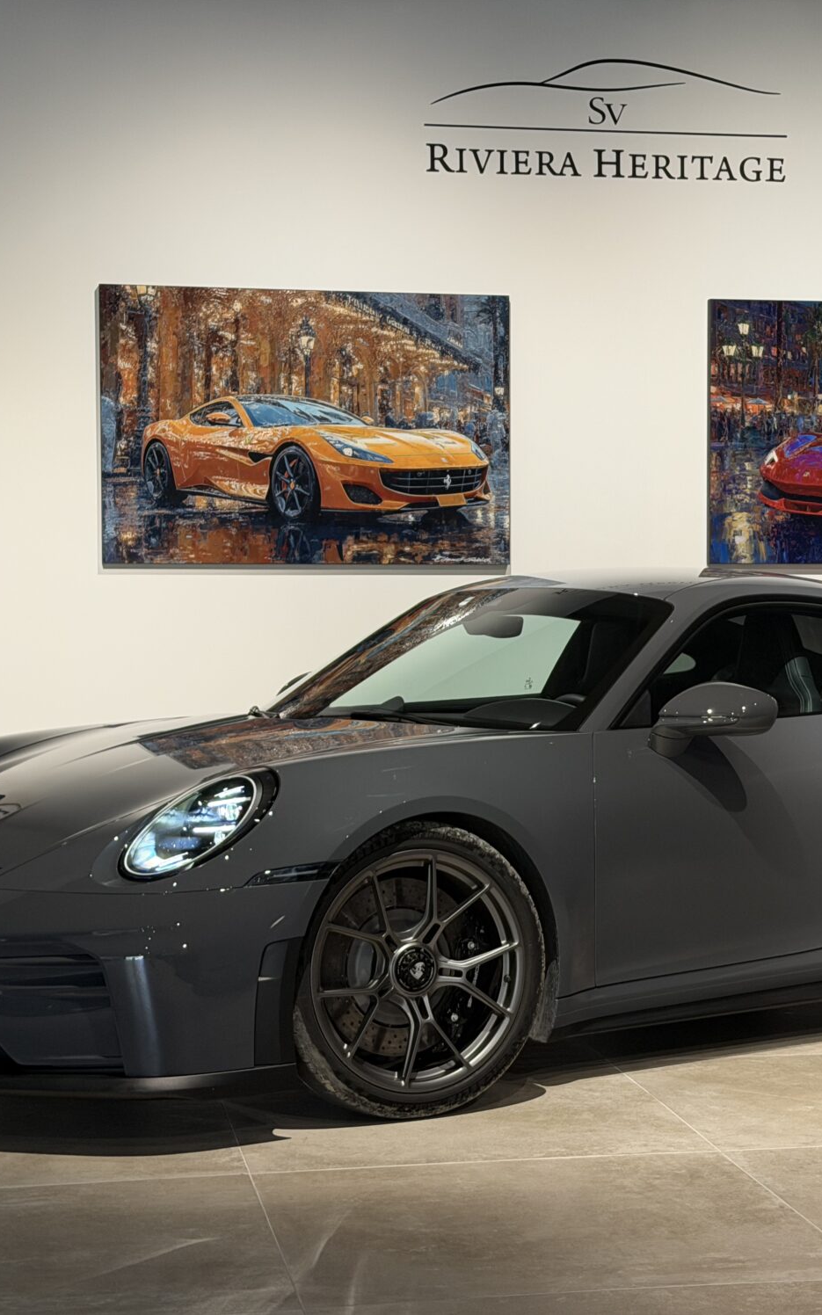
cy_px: 657
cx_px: 531
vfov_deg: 30.2
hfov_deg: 19.1
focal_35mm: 68
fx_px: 2437
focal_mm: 6.76
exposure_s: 1/60
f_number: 1.78
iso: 160
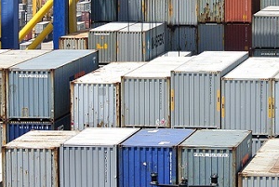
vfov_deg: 5.2
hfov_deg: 7.8
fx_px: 2041
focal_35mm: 263
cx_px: 262
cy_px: 76
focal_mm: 30
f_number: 5
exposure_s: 1/1000
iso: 100
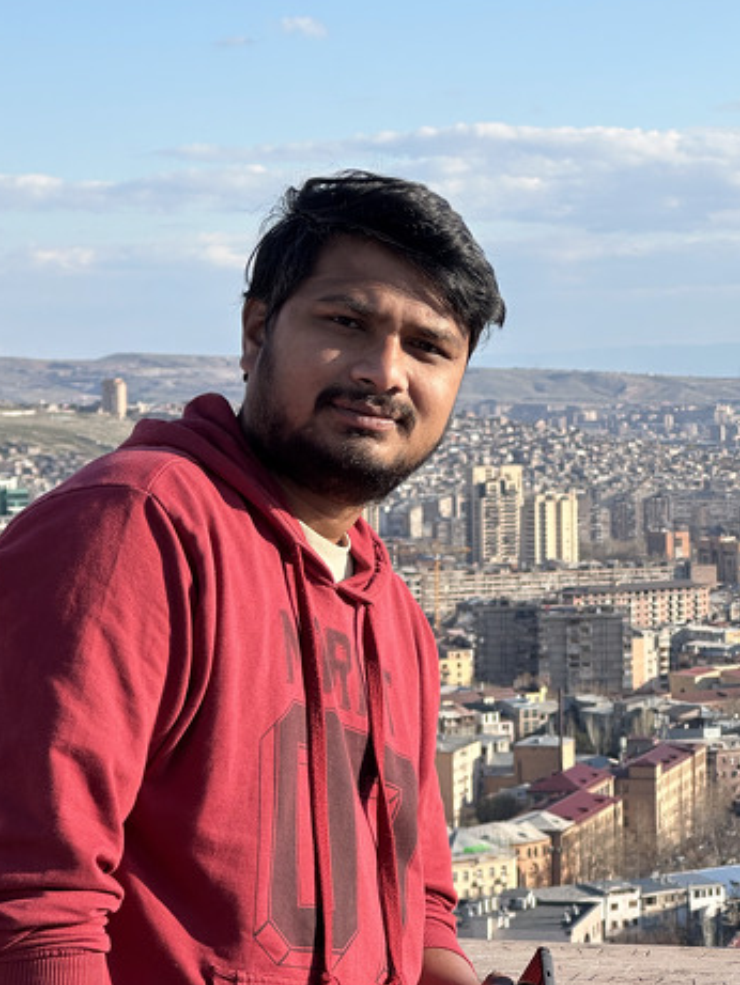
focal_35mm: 117
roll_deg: +0.4
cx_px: 343
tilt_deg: -1.7
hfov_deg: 12.7
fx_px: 3333
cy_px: 498
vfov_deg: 16.8
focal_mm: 9
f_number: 2.8
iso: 32
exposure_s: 1/592
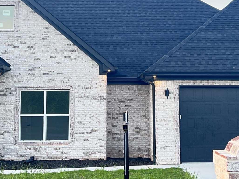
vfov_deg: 18.8
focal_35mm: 78
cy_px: 44
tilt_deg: +6.3
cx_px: 115
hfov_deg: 25.0
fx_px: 539
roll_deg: -0.8
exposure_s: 1/162
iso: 64
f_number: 1.5
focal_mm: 5.7
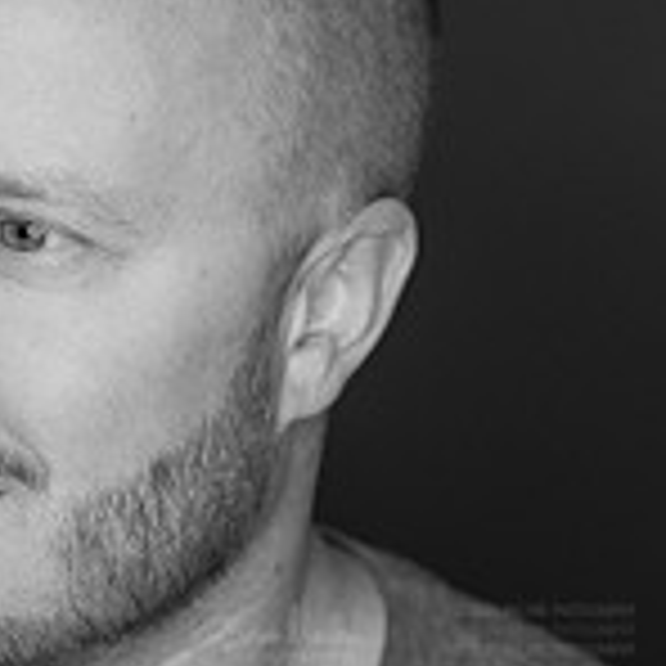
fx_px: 4789
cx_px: 50
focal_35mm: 220
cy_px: 562
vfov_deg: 7.9
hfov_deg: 7.9
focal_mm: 85
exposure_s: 1/320
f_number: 3.5
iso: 2000
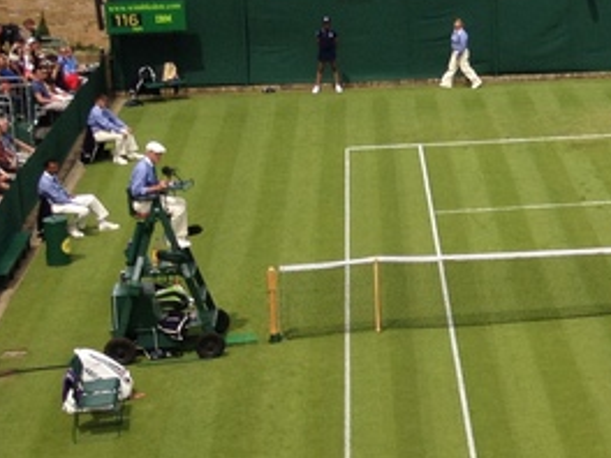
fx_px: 2047
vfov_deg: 12.7
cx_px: 876
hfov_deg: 15.8
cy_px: 134
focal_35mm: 116
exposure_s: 1/1783
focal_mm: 4.28
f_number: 2.4
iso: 64
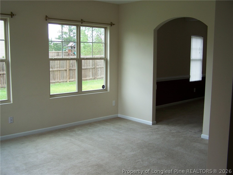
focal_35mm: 38
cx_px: 116
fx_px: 256
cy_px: 88
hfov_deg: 49.0
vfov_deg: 37.7
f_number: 2.8
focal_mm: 6.3
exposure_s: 1/90
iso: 80
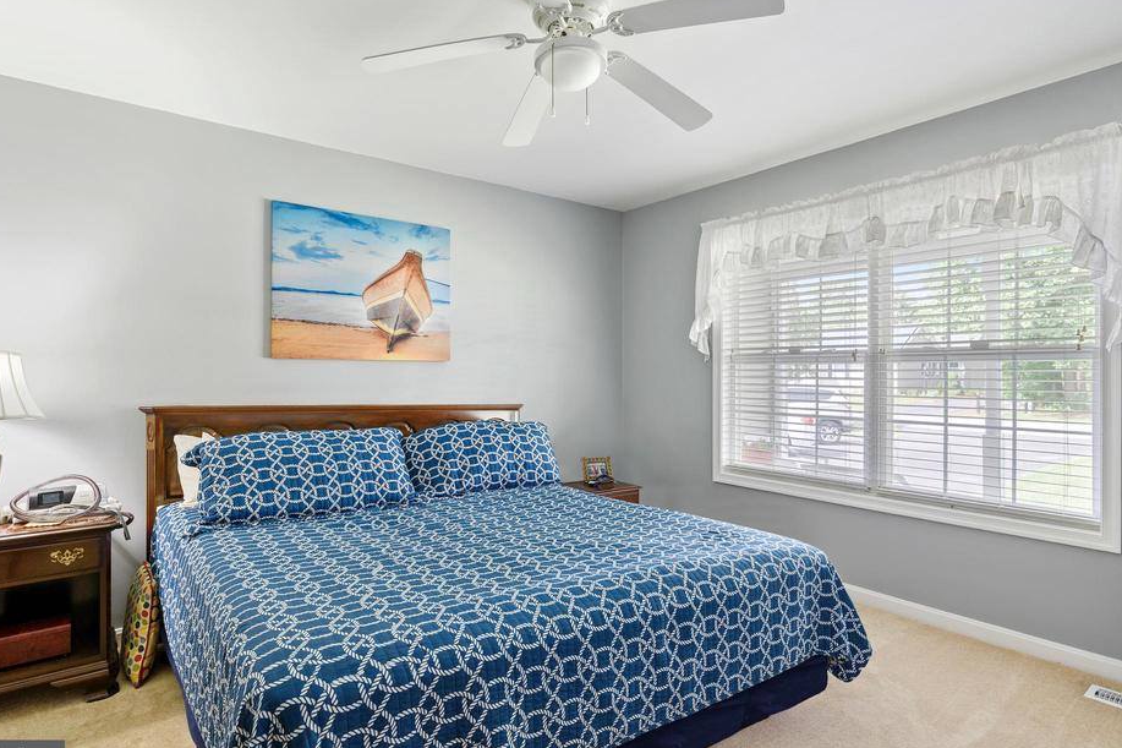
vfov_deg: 64.5
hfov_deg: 86.9
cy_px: 366
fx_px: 592
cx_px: 555
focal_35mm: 19
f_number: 8
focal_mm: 17
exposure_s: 1/4
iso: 200
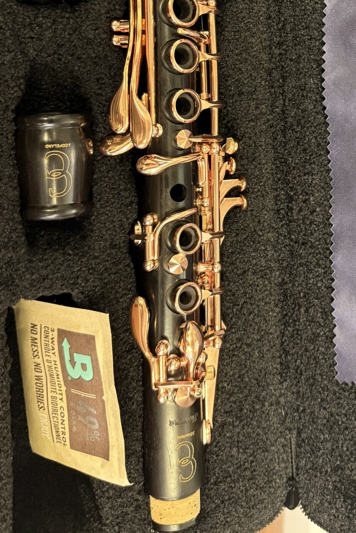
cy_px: 105
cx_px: 301
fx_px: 667
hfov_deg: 29.0
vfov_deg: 41.7
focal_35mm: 45
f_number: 1.78
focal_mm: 6.76
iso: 640
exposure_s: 1/60
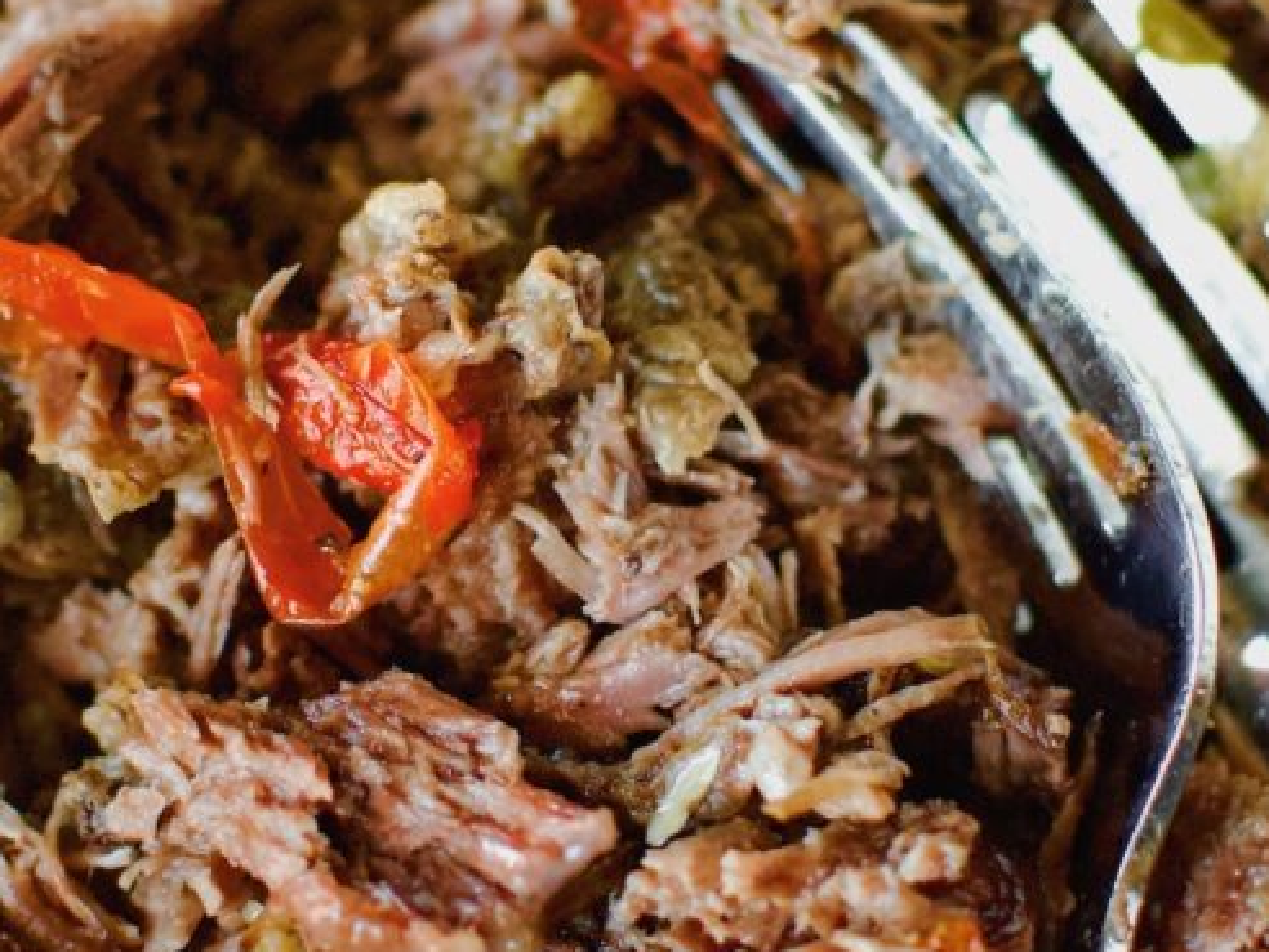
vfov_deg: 12.1
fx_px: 4472
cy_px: 423
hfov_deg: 16.1
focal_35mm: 122
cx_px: 534
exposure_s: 1/320
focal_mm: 35
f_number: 3.2
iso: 1000
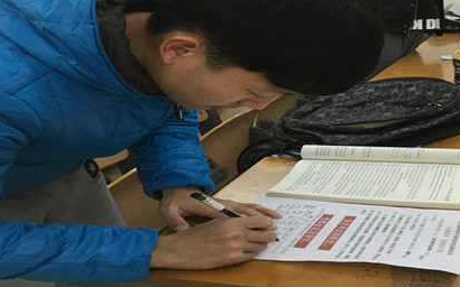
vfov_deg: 28.5
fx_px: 564
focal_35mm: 45
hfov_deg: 44.1
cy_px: 111
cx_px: 280
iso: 125
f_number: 2.2
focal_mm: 4.15
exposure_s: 1/33
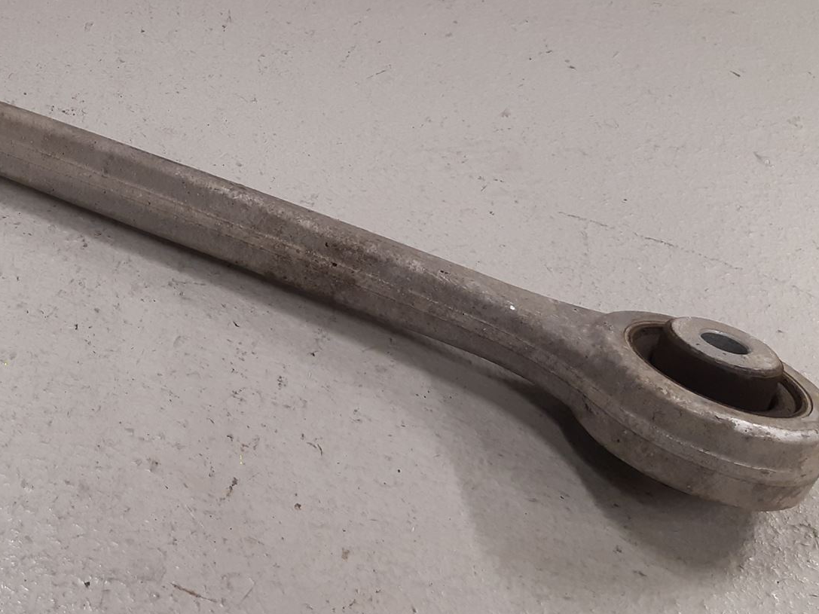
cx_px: 149
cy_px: 164
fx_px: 1159
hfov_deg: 37.4
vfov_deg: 29.3
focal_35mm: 49
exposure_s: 1/50
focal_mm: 3.93
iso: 100
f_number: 1.7
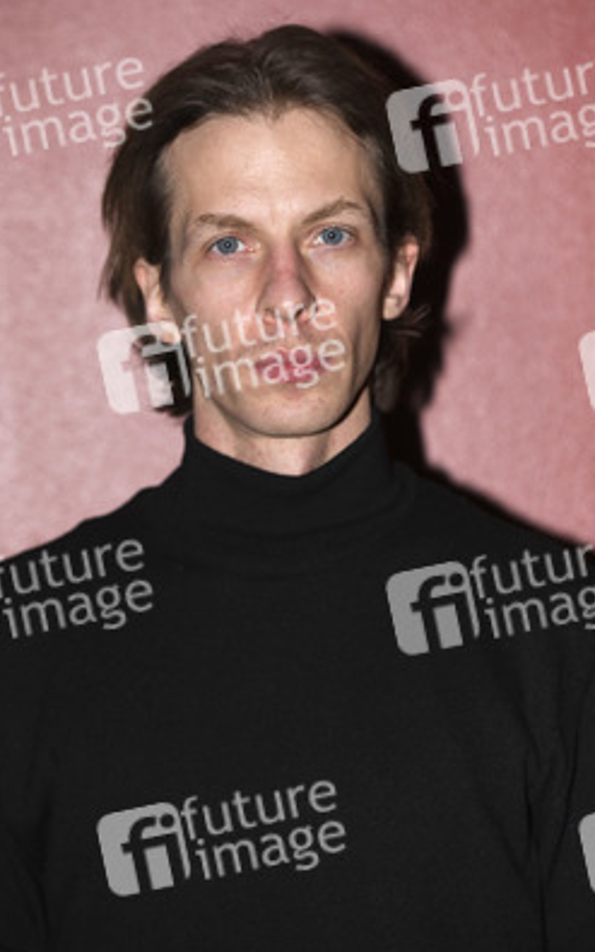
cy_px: 477
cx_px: 291
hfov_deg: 9.8
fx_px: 3475
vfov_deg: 15.6
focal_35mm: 134
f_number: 4
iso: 640
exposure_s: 1/8000
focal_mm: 130
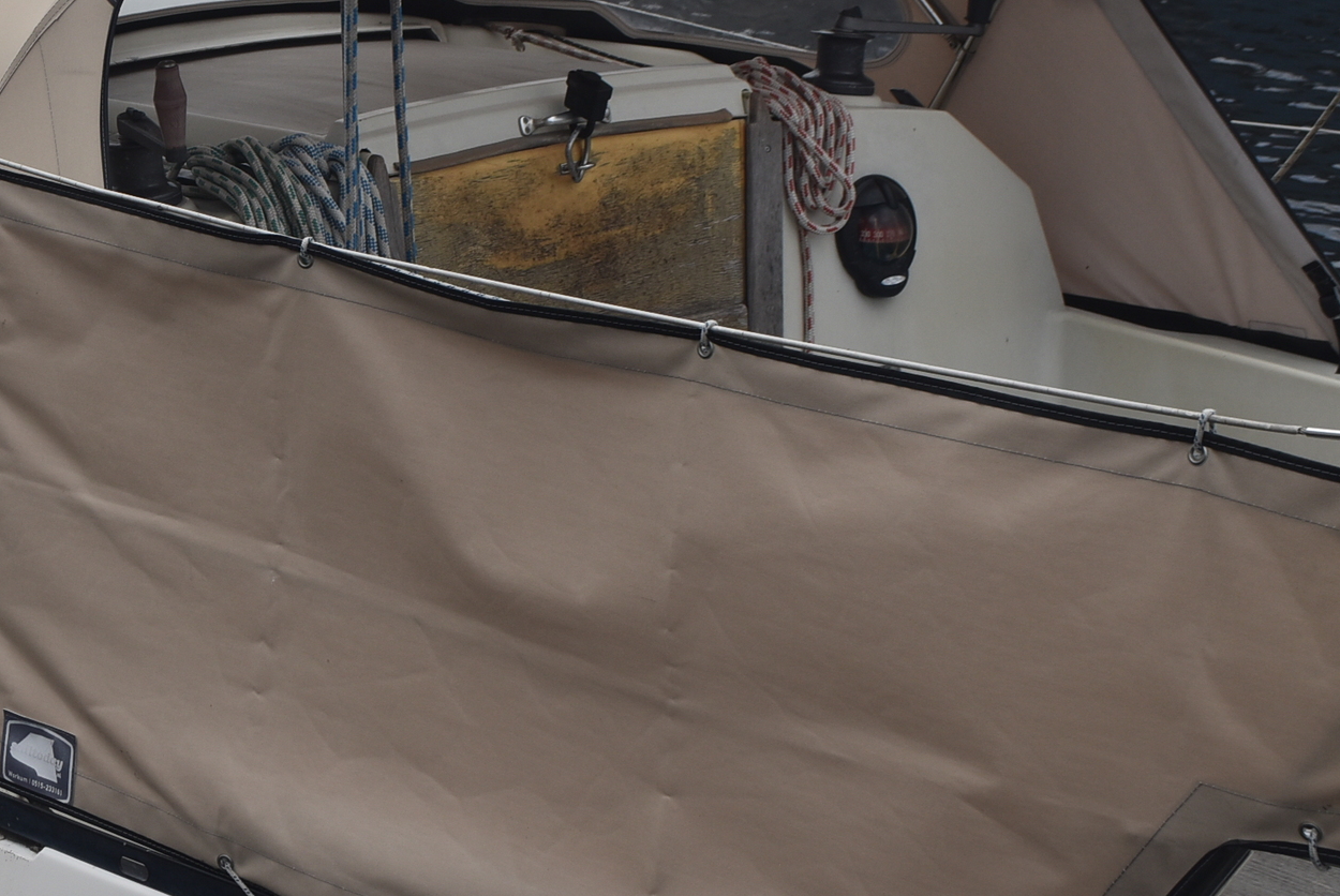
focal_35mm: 87
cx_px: 104
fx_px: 3241
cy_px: 205
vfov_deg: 15.7
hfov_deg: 22.7
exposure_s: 1/320
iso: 200
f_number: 9
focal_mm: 29
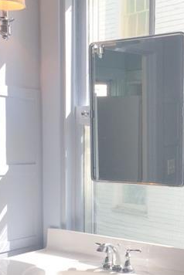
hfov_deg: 20.8
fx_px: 497
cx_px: 137
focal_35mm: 65
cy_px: 197
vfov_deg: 30.5
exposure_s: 1/316
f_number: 2.2
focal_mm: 4.15
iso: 32
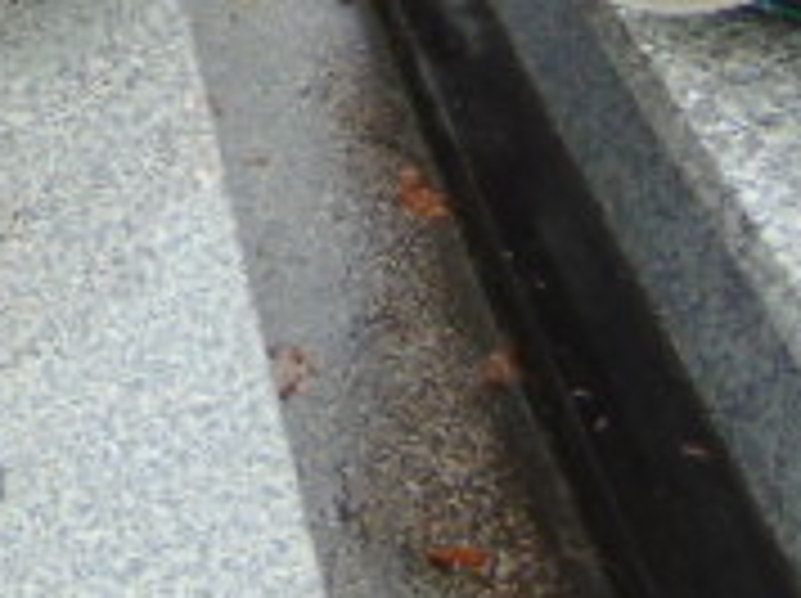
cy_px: -324
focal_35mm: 90
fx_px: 2080
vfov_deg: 15.1
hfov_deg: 19.2
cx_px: -392
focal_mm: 4.5
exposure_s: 1/60
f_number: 3
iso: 80
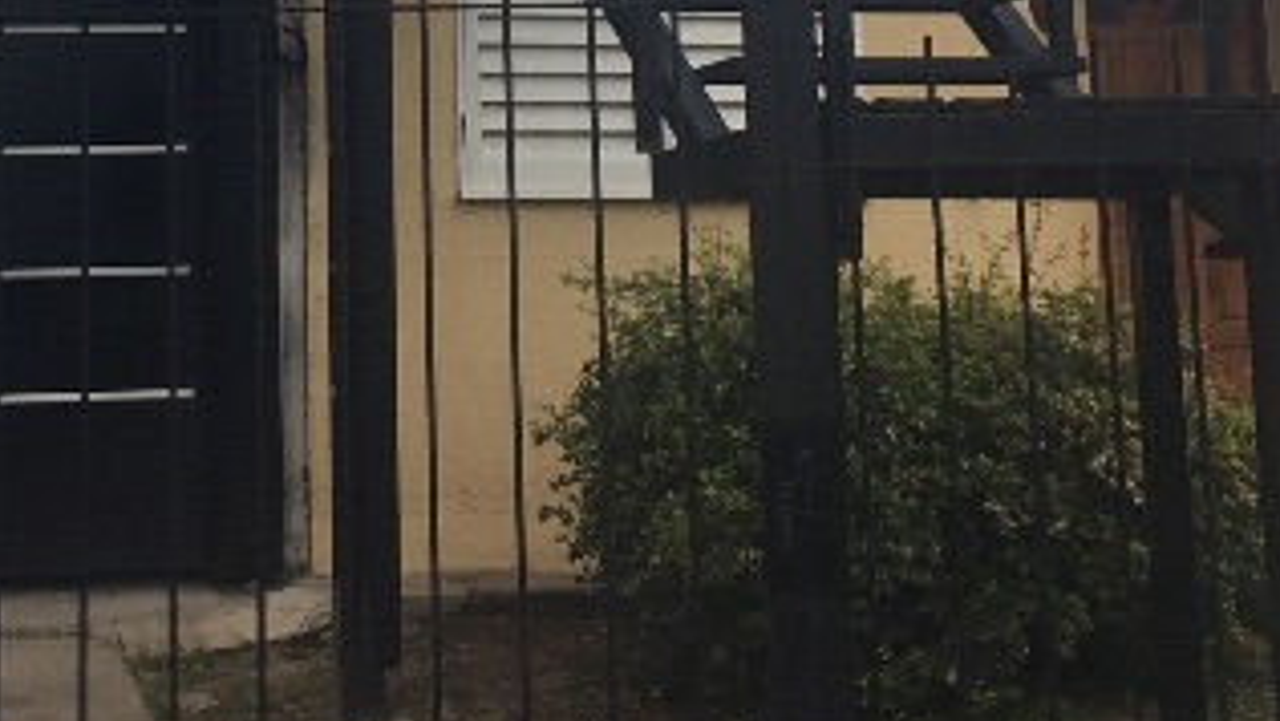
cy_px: -332
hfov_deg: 21.3
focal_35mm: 100
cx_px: 429
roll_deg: +0.2
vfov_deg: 11.6
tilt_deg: +12.0
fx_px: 3395
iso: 32
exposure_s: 1/388
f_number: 2.2
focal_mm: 4.15
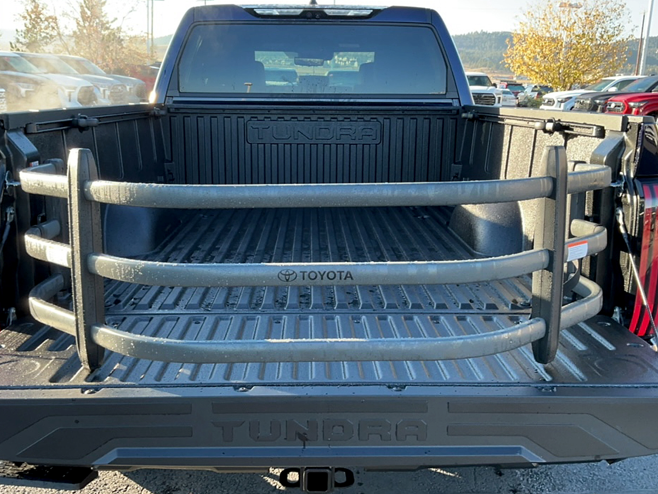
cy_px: 245
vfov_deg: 45.4
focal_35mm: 31
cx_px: 321
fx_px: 589
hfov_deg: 58.3
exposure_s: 1/143
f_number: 1.8
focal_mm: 3
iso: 32
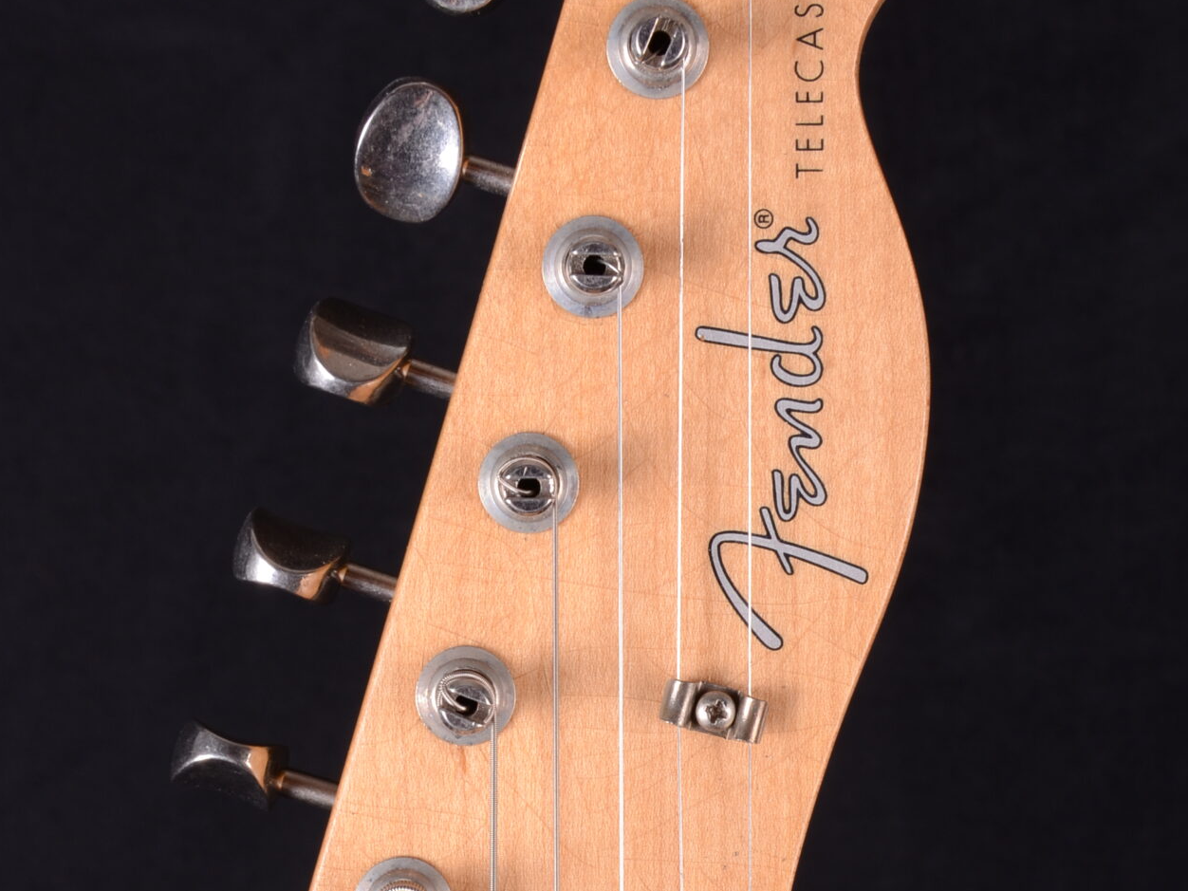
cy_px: 753
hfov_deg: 19.1
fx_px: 3534
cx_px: 586
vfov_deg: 14.3
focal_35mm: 103
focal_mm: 35
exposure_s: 1/200
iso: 200
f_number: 13
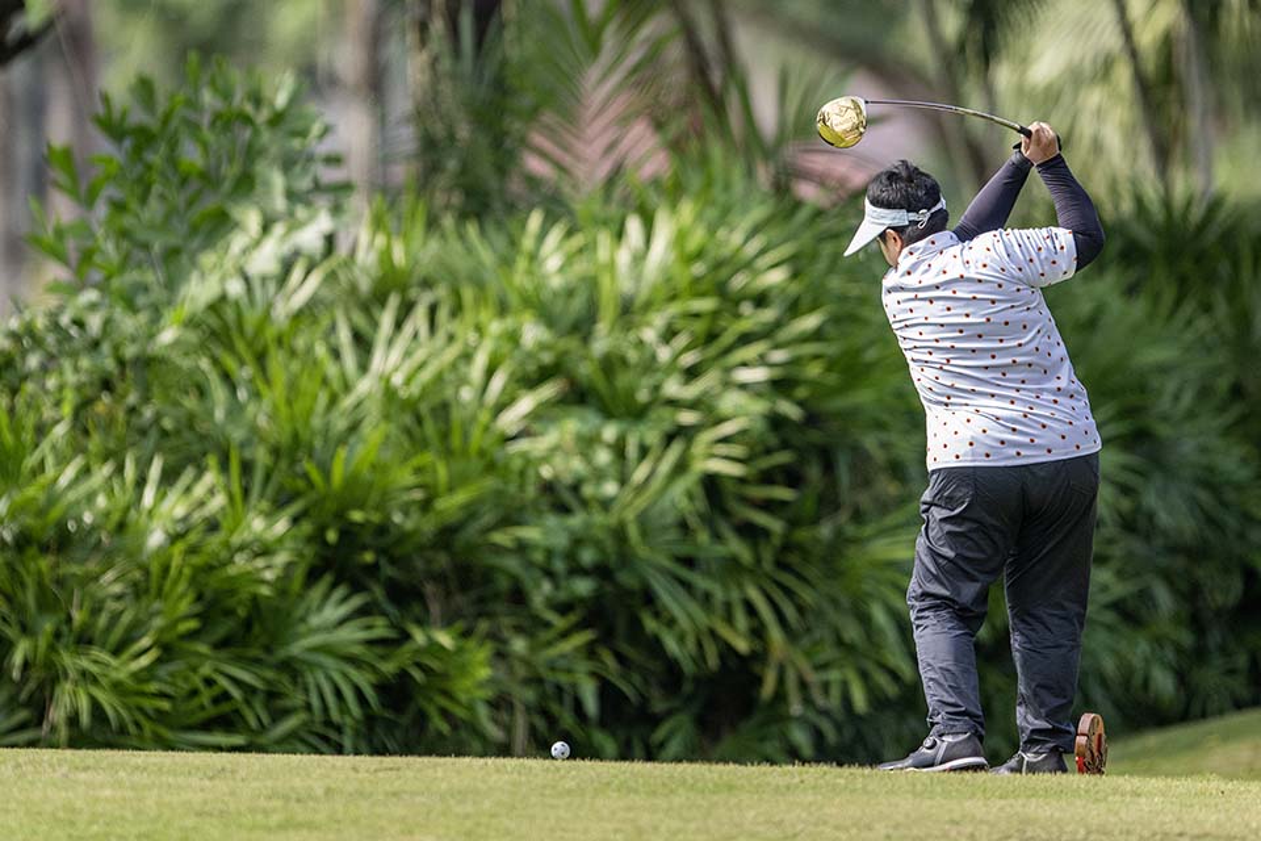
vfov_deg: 3.4
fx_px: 14010
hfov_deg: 5.2
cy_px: 420
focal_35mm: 400
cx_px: 630
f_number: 2.8
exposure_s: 1/4000
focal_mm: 400
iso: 900
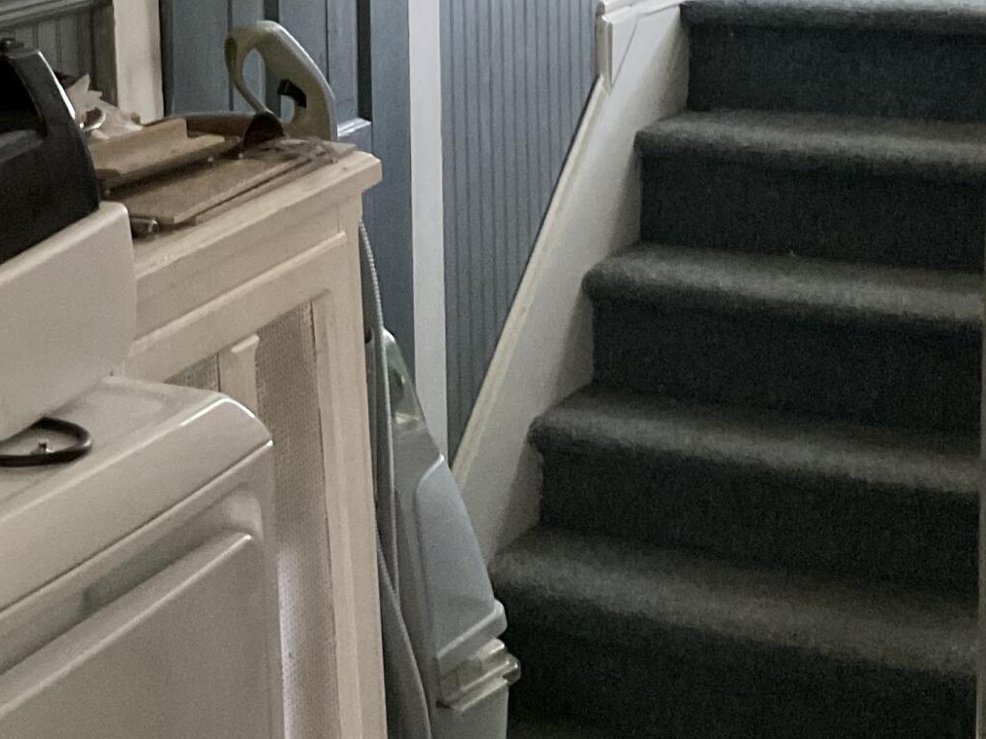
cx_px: 102
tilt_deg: -8.5
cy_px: 66
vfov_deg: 16.9
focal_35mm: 86
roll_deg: +1.9
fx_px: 2450
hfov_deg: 22.2
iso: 400
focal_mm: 3
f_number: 1.8
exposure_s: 1/30
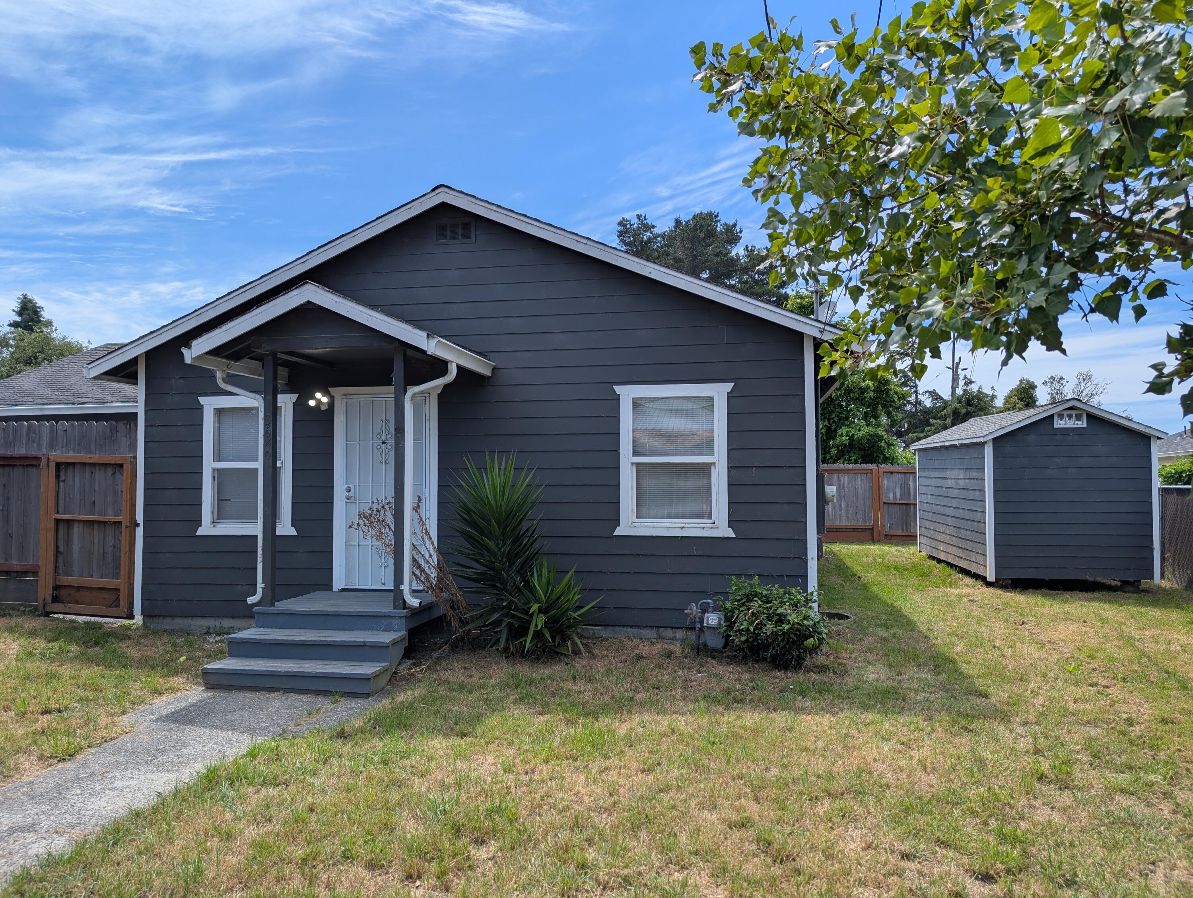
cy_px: 449
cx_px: 596
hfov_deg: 71.5
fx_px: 828
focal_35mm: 24
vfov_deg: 56.9
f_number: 1.68
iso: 21
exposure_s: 1/1080
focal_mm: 6.9
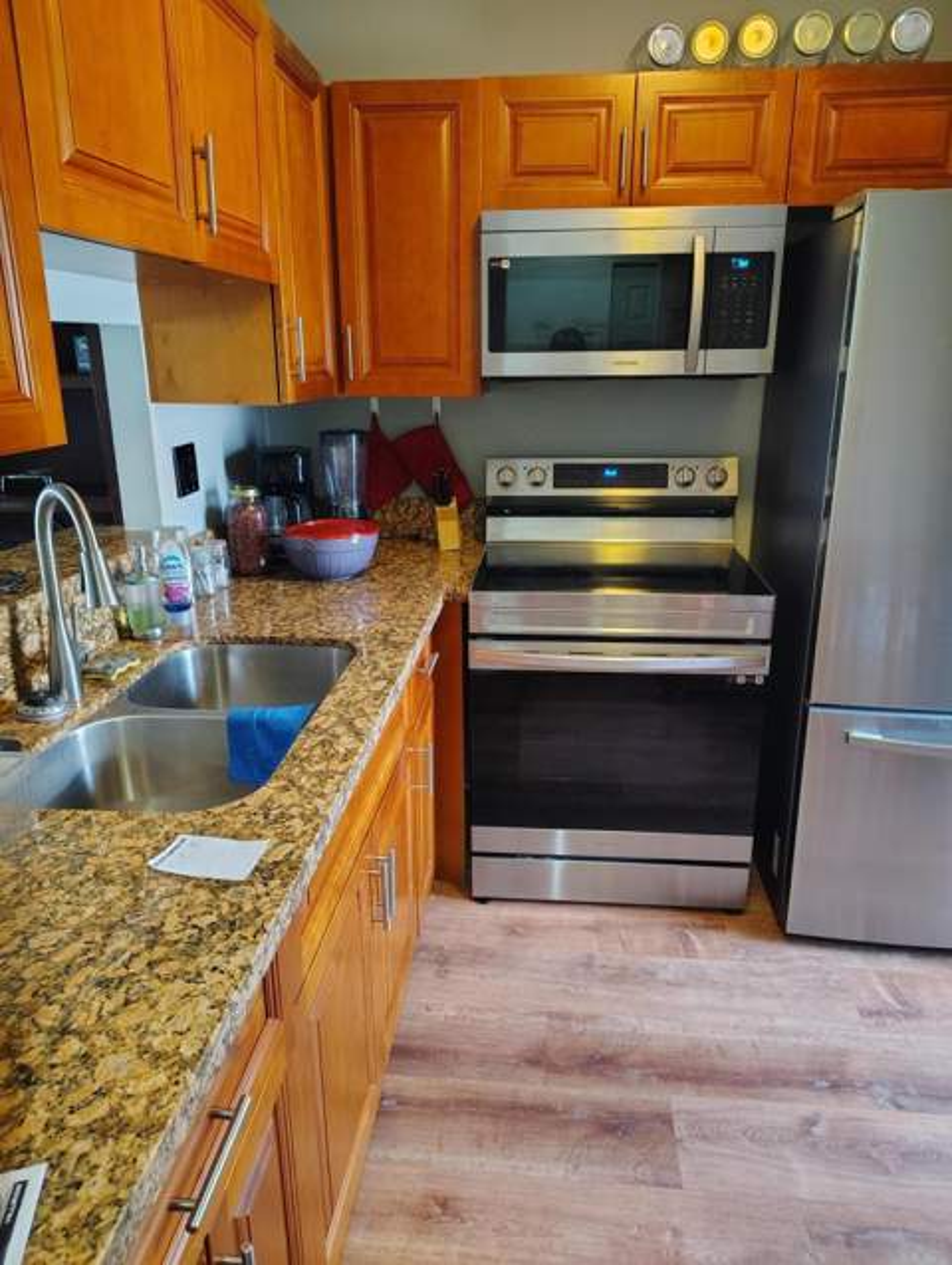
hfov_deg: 56.9
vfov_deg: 71.5
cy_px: 632
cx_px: 476
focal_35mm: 24
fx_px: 878
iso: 3122
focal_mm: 5.56
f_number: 1.8
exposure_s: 1/30
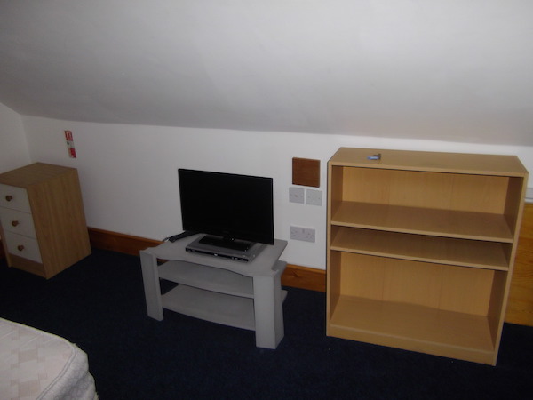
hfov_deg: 65.3
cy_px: 200
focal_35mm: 27
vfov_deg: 51.4
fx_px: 416
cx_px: 266
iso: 100
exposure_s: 1/50
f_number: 3.2
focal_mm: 4.9
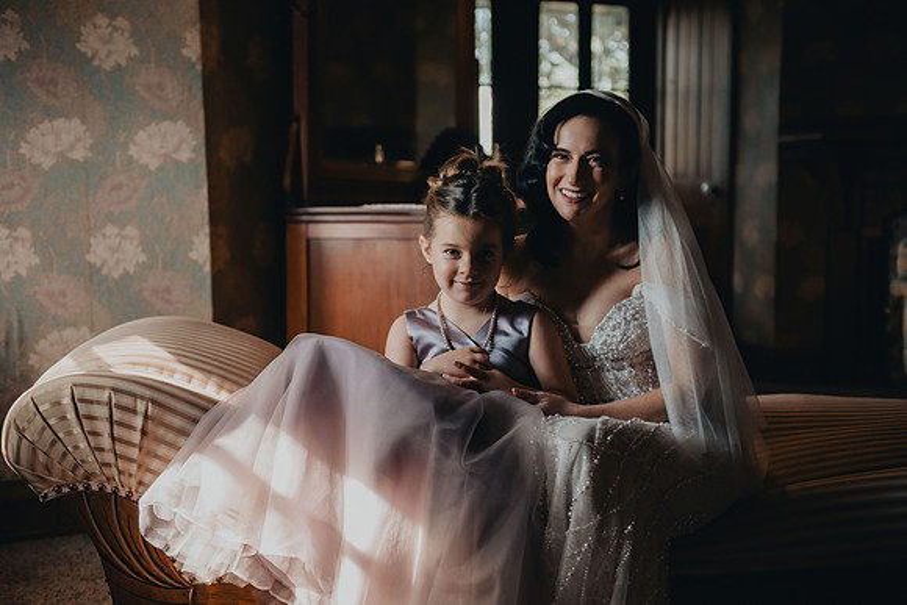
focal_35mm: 48
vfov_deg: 28.1
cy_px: 302
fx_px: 1210
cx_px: 454
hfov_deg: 41.1
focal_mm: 48
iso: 1250
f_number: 2.8
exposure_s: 1/800
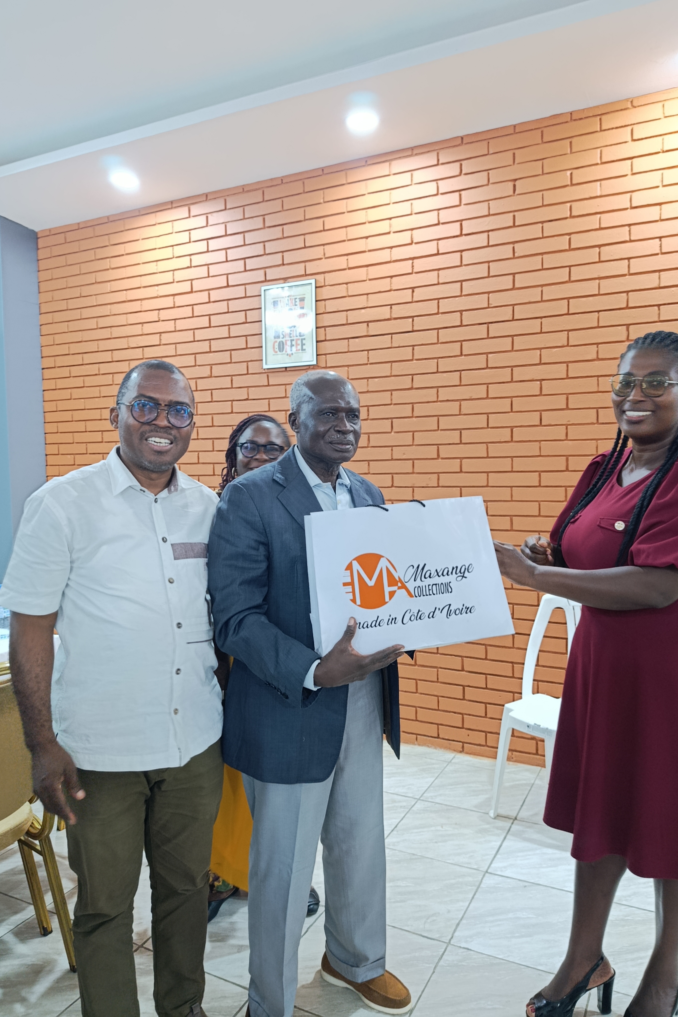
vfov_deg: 73.7
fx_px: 678
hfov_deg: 53.1
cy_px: 508
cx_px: 363
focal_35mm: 24
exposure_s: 1/50
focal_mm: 6.11
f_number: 1.65
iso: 1399
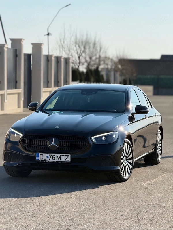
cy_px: 115
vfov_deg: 16.4
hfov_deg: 12.3
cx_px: 86
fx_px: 800
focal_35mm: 120
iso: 64
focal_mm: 15.66
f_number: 2.8
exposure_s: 1/1730
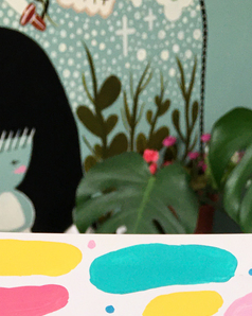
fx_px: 887
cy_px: 479
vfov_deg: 17.9
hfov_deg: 16.2
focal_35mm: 95
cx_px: 137
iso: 25
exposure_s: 1/33
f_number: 2.2
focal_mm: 4.15
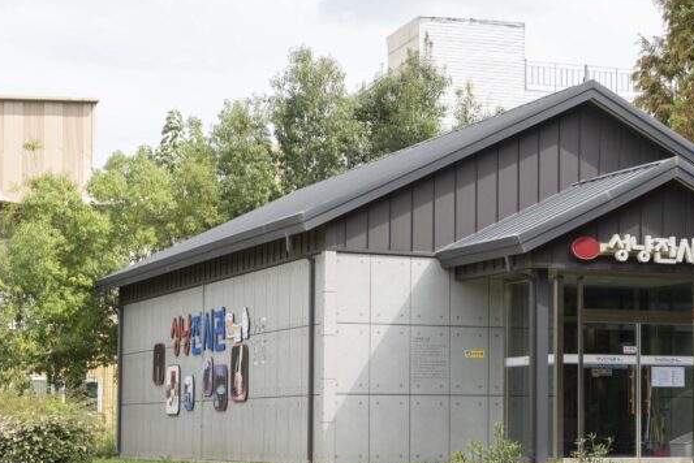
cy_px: 292
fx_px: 1852
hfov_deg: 20.8
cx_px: 608
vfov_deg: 14.3
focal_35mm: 96
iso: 100
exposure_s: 1/80
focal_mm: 50
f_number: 8
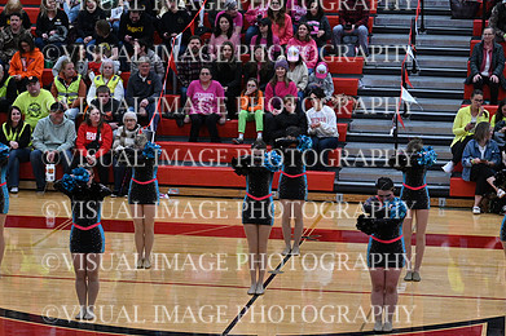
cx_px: 229
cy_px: 236
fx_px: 2064
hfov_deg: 14.0
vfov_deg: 9.3
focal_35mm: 147
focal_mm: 99
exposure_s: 1/400
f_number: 4
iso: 4000
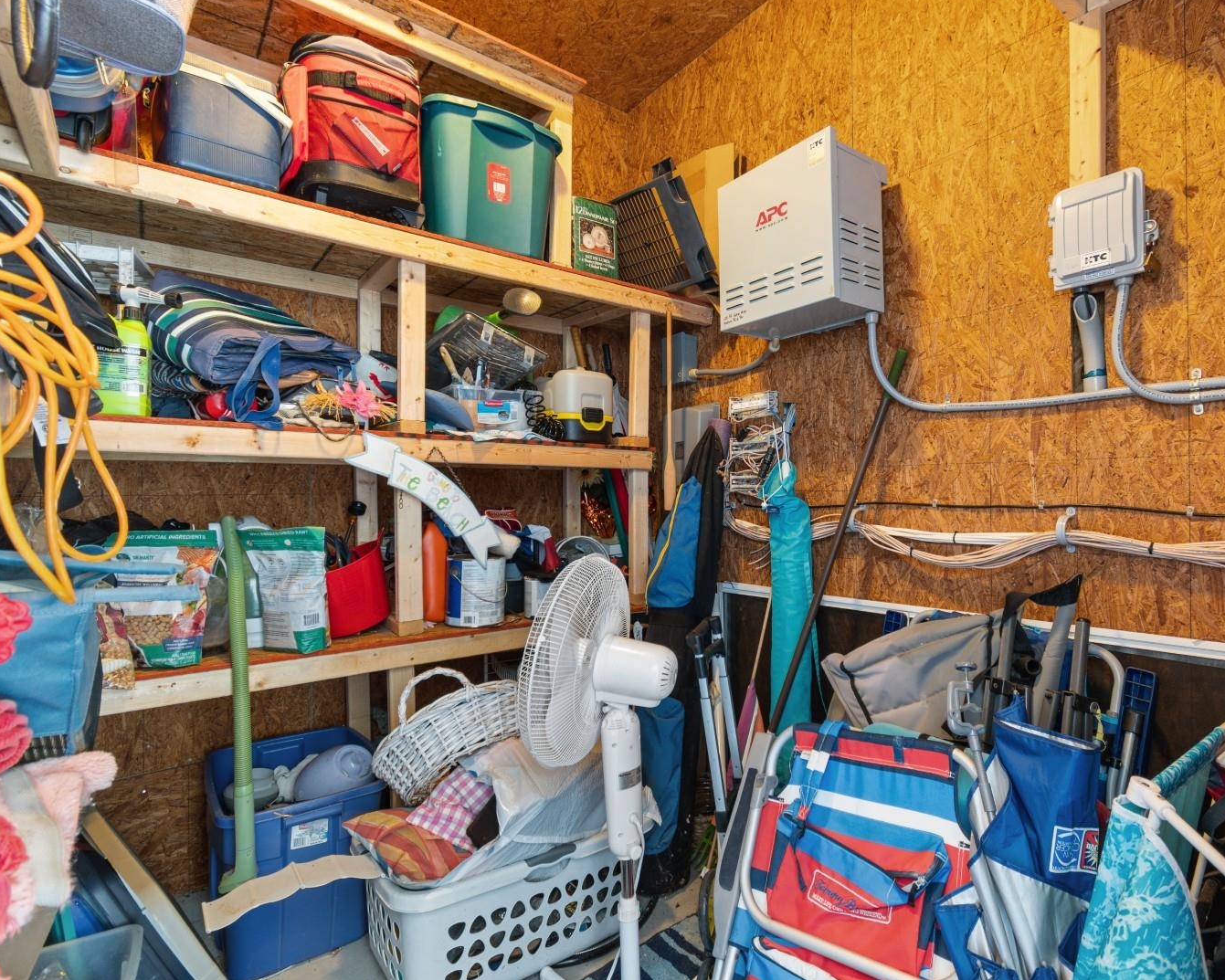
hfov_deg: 89.1
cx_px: 694
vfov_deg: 77.0
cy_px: 489
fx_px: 616
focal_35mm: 17
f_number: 4.5
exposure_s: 1
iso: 100
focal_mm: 10
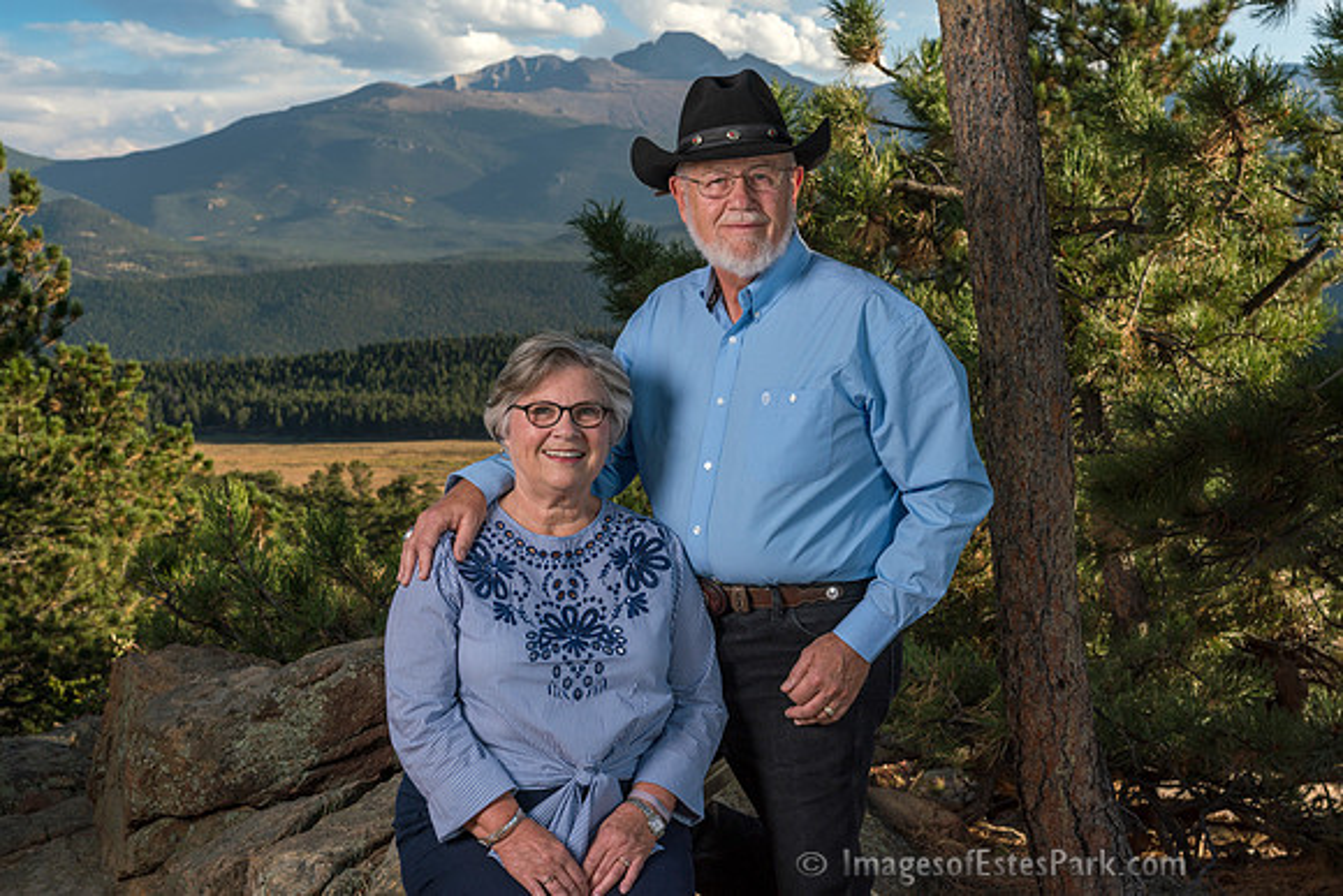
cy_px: 448
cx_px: 672
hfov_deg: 39.6
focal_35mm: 50
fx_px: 1866
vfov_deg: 27.0
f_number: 8
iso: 100
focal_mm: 50
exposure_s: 1/250
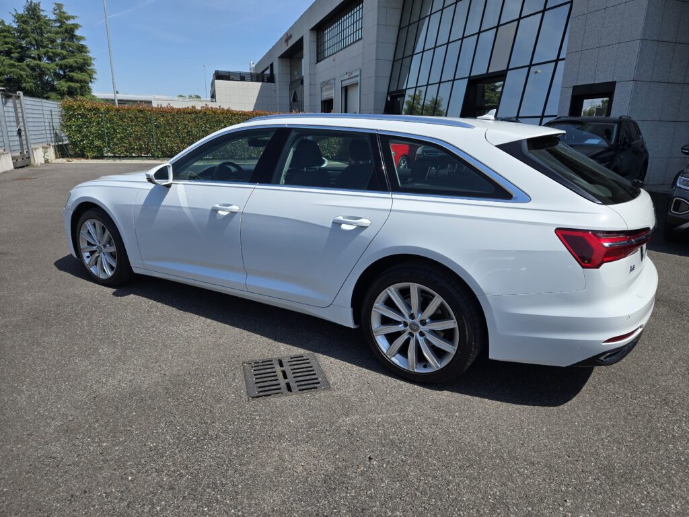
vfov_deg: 58.9
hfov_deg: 73.9
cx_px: 344
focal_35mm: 23
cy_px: 258
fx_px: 458
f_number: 1.8
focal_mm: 5.4
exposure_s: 1/2921
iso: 40
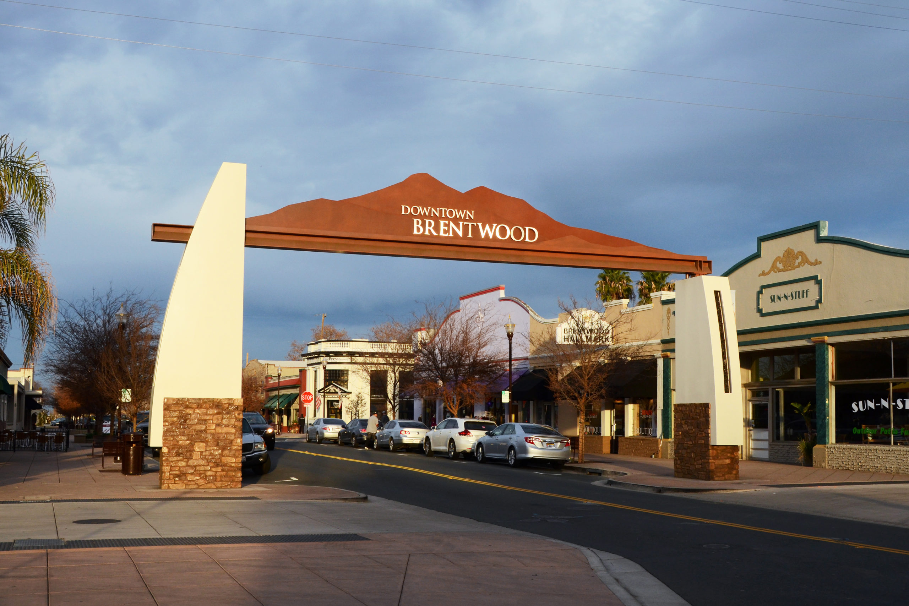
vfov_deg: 36.9
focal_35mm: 36
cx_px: 454
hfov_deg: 53.1
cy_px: 303
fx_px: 909
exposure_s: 1/320
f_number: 8
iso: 400
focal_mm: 24
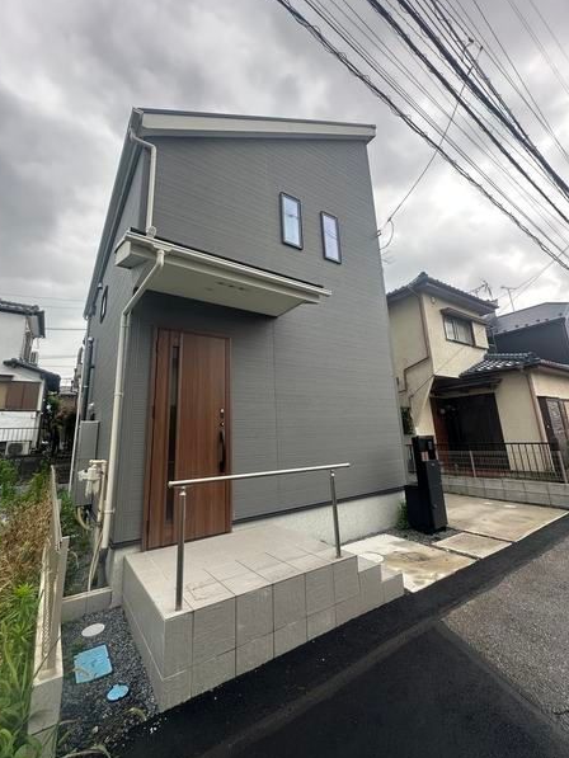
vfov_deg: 98.1
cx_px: 286
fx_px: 329
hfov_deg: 81.8
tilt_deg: +14.4
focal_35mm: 15
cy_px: 358
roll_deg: +2.3
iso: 40
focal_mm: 2.22
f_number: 2.2
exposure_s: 1/322
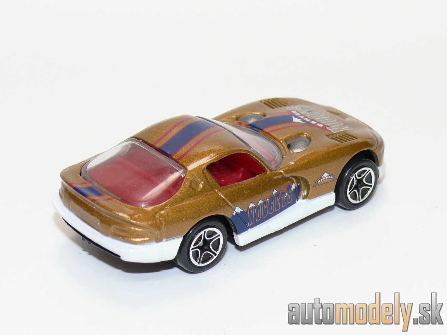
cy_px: 168
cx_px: 224
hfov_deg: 19.3
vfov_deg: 14.5
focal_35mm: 102
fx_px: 1317
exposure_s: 1/30
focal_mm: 13.3
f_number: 4
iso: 100
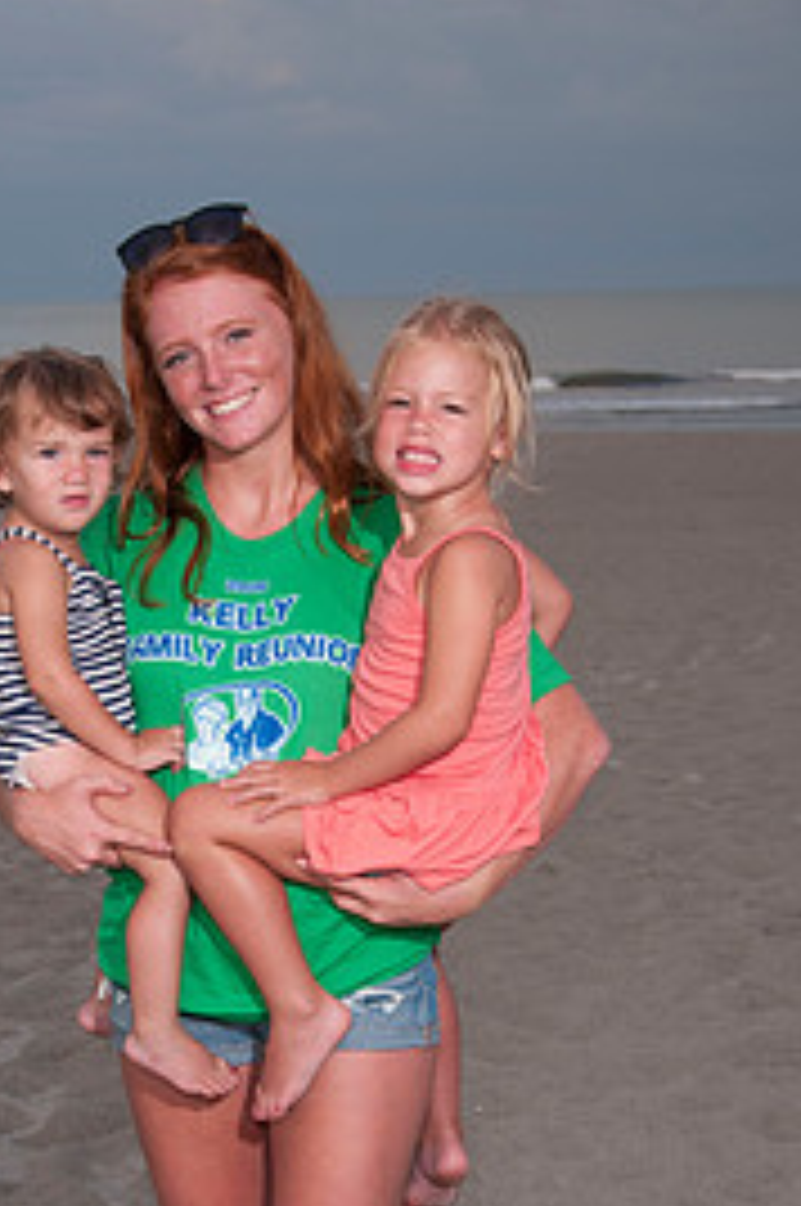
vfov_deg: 22.9
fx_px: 2944
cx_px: 254
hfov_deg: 15.5
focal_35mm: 88
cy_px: 922
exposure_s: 1/160
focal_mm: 35
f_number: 5.6
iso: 100
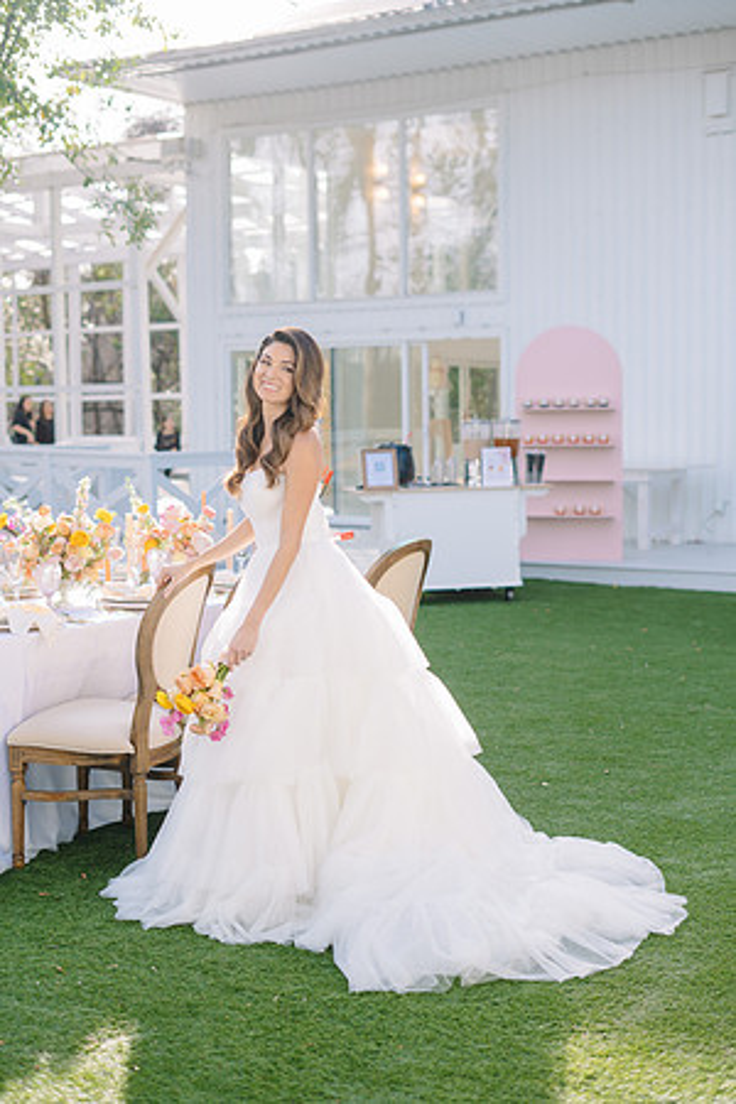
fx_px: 1533
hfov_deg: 27.0
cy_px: 552
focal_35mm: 50
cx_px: 368
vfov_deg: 39.6
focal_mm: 50
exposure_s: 1/200
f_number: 2.5
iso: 50
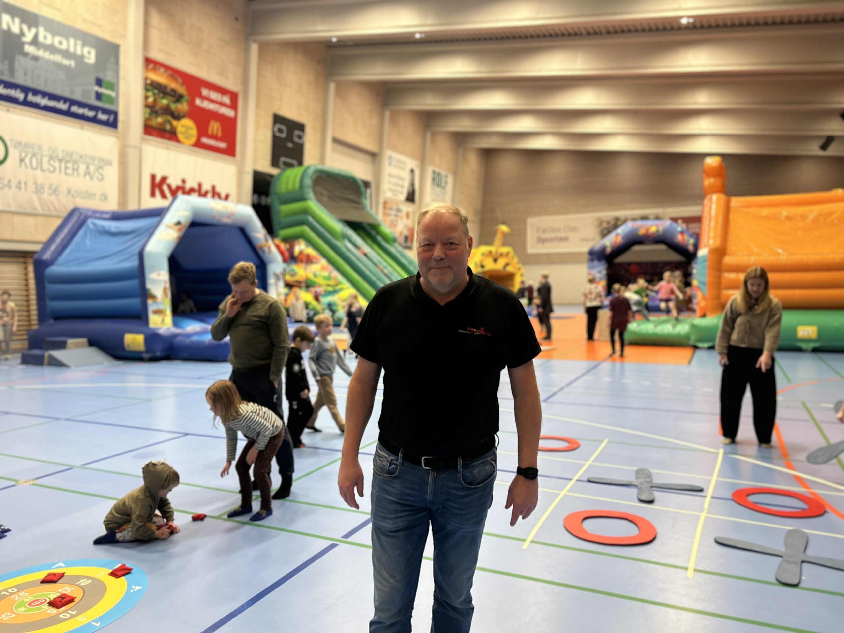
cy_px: 316
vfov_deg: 53.1
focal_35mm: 26
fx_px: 634
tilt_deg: -3.4
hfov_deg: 67.3
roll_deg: +0.9
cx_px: 422
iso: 100
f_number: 1.5
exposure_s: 1/121
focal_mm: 5.7
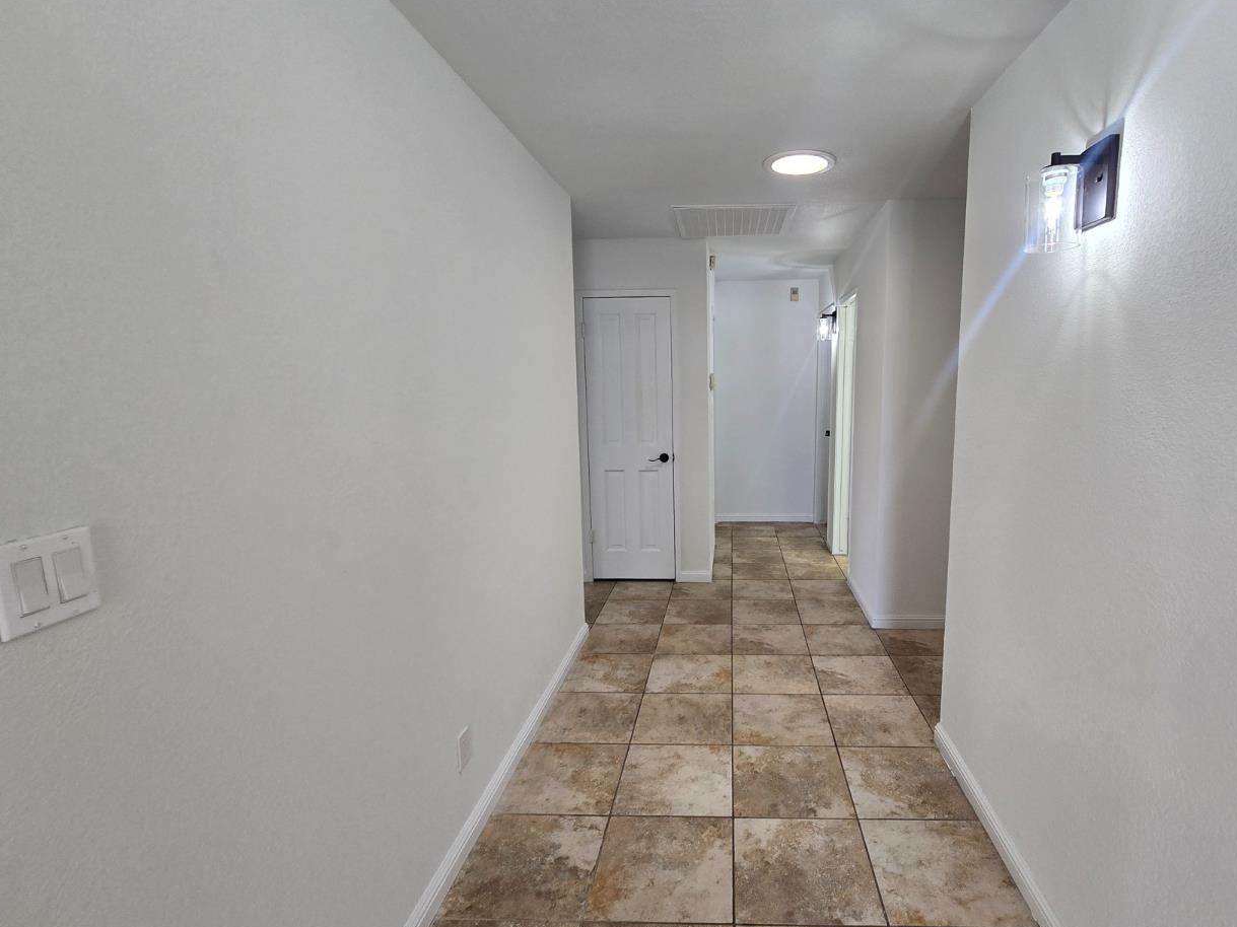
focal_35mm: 16
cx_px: 704
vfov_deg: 78.1
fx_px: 572
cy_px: 466
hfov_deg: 93.9
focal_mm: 2.2
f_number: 2.2
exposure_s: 1/60
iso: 100
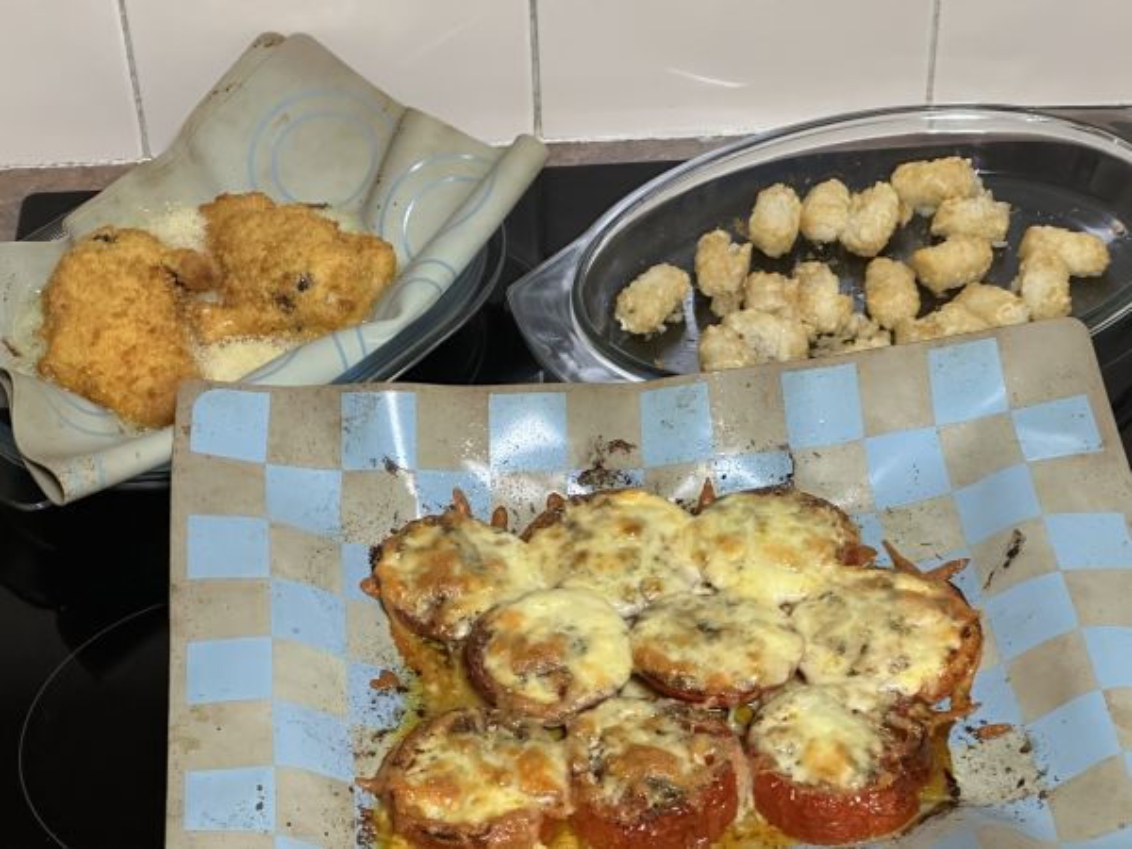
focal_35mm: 77
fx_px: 2518
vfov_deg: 19.1
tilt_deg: -41.1
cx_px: 566
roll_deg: +2.4
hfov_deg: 25.3
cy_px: 424
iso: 500
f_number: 2.8
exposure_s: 1/34
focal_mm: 9
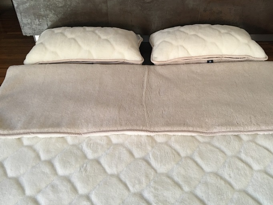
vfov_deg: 41.8
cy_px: 102
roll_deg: +0.2
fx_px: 268
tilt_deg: -40.6
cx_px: 147
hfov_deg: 53.9
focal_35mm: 34
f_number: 2.2
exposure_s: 1/33
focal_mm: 4.15
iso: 160
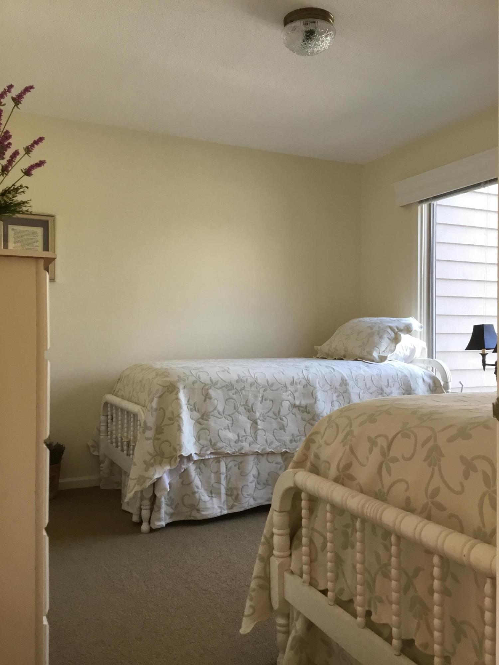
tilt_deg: -0.2
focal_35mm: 31
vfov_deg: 58.4
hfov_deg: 45.4
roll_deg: -0.8
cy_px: 332
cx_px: 250
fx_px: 596
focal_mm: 3.3
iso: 64
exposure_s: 1/30
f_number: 2.4
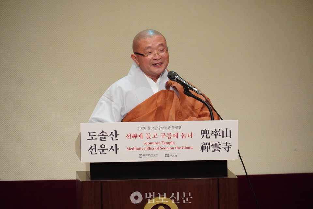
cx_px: 156
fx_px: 2608
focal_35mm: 300
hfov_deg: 6.9
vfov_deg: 4.6
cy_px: 104
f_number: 6.3
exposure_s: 1/320
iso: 5000
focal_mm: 200
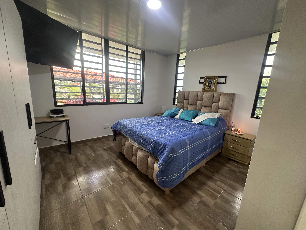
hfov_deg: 102.1
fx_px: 124
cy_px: 115
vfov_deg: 85.7
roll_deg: -3.6
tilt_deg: -10.6
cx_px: 153
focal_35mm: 14
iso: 320
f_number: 2.2
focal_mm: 2.22
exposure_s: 1/98
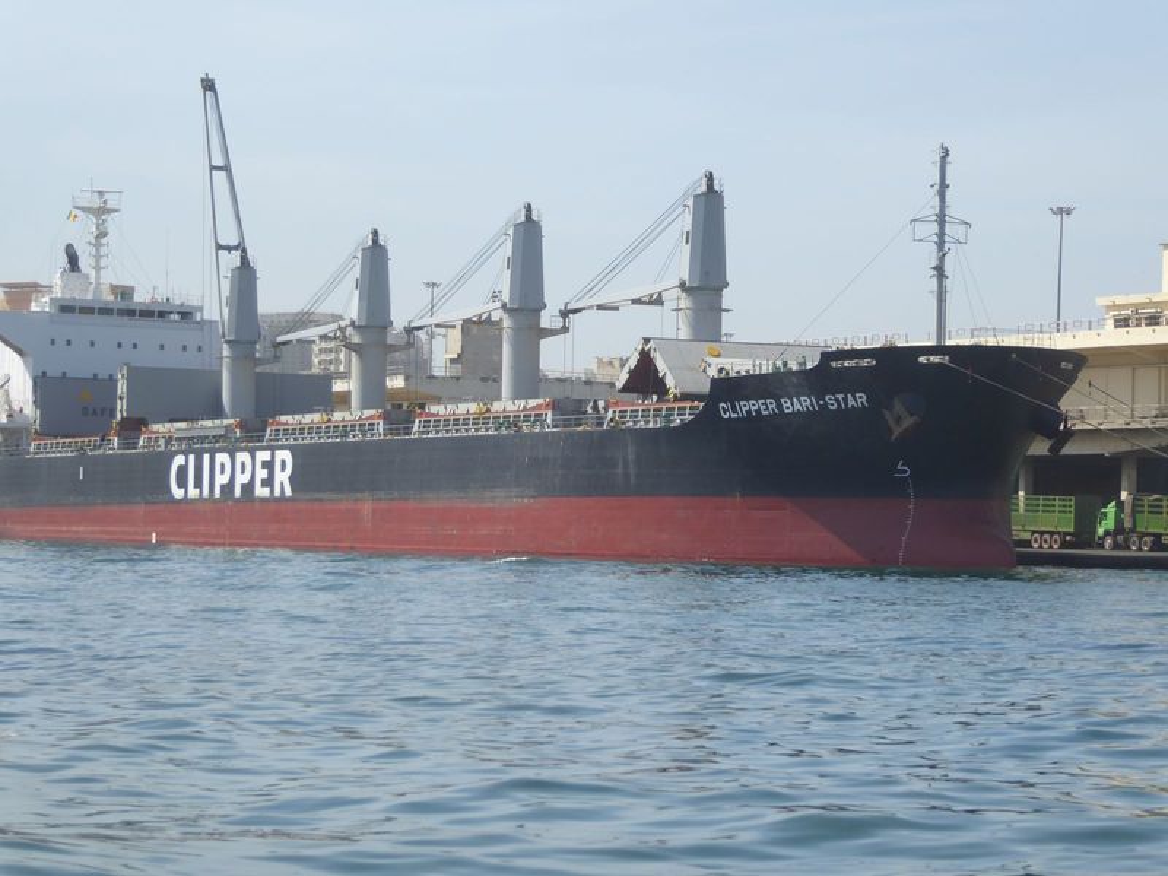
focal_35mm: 117
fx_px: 3948
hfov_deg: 16.8
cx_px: 584
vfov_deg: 12.7
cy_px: 438
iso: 80
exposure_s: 1/400
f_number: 5.1
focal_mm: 19
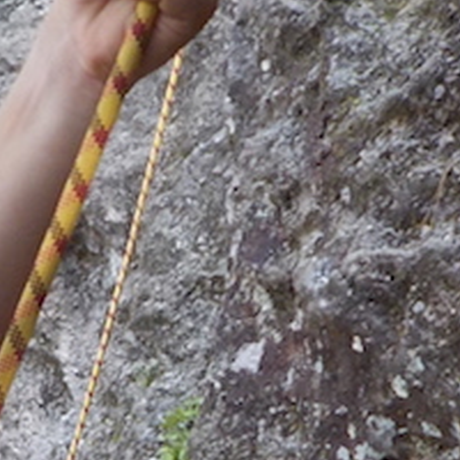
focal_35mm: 136
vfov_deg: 12.8
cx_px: 30
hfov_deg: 12.7
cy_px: 354
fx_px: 2045
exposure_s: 1/80
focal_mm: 4.1
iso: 125
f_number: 3.3
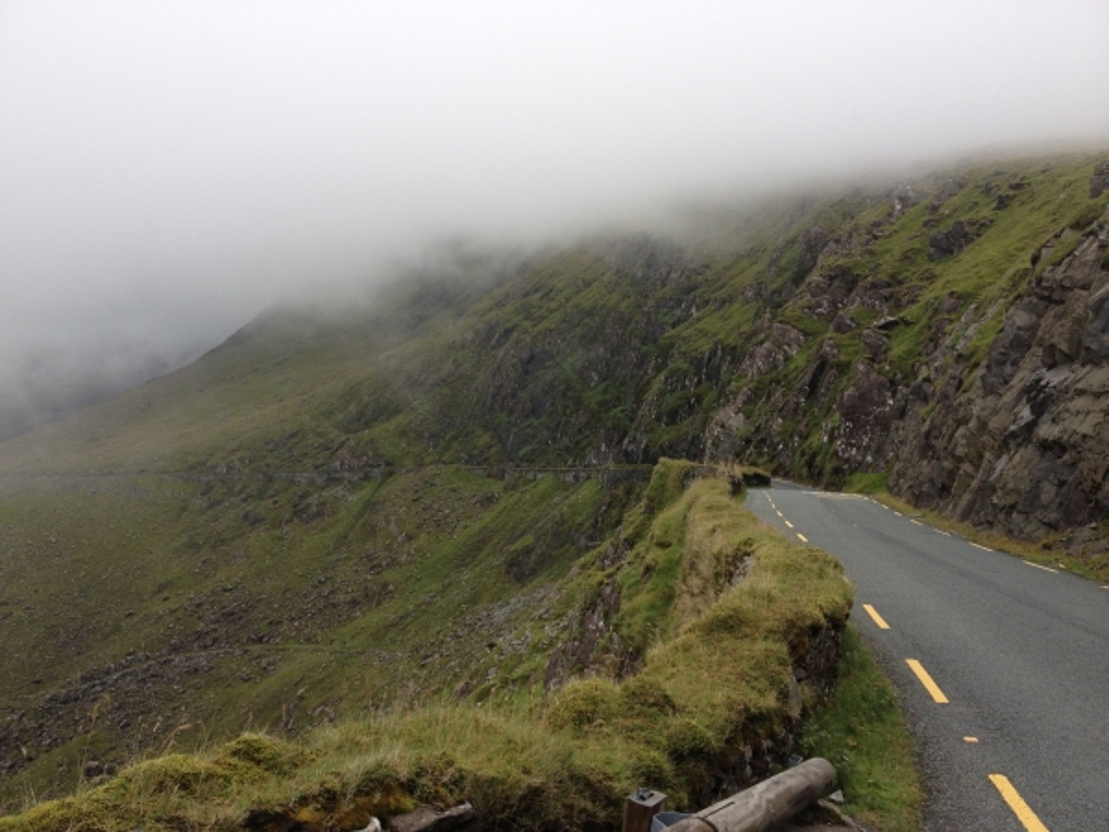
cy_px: 416
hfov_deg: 52.6
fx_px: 1121
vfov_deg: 40.7
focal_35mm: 35
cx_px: 554
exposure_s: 1/502
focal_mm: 4.28
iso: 64
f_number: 2.4
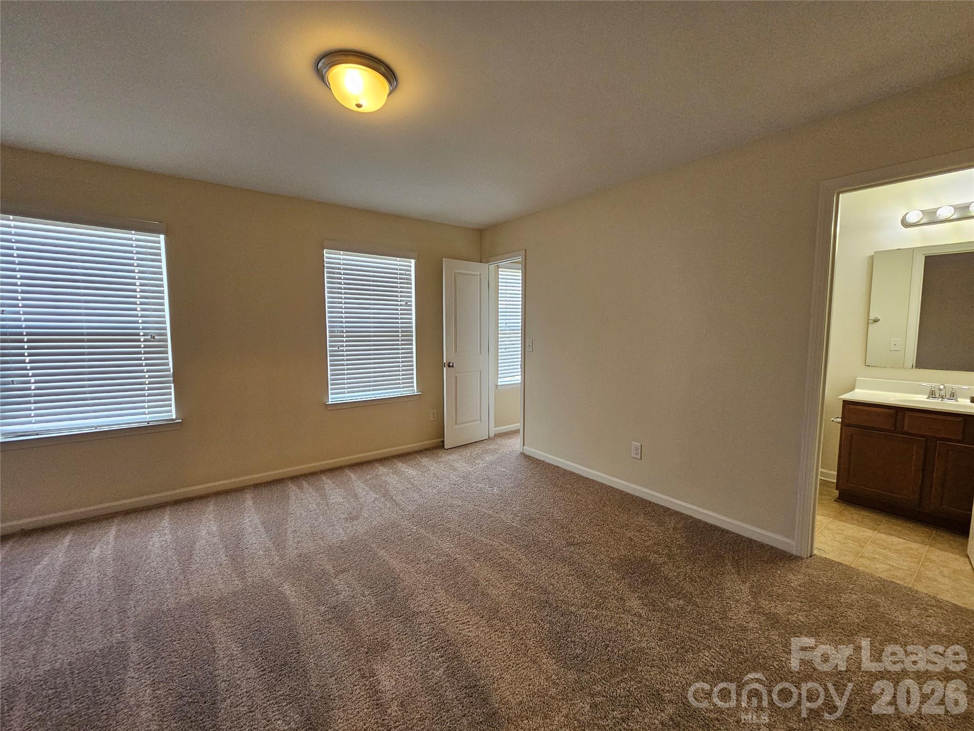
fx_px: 366
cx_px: 487
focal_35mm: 13
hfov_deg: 106.2
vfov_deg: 89.9
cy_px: 366
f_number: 2.2
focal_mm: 2.2
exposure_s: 1/60
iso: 400
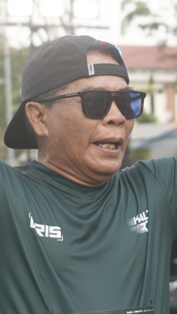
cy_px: 264
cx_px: 117
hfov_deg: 7.4
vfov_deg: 13.0
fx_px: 1376
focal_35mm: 165
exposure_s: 1/160
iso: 250
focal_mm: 50
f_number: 4.5
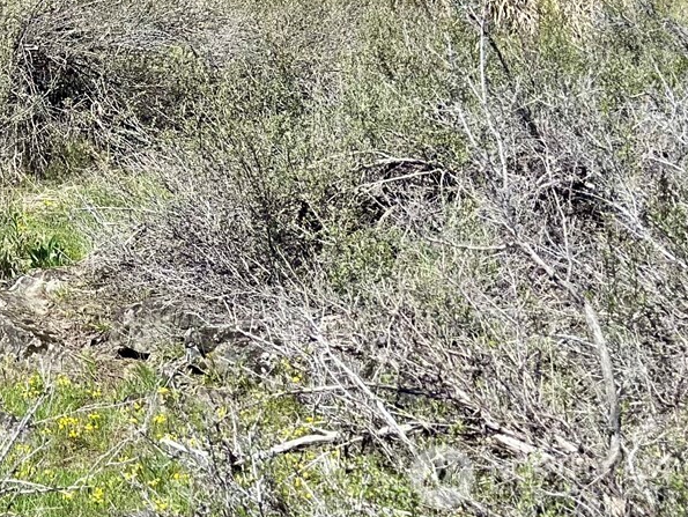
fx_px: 2565
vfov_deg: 11.2
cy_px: -171
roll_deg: -3.1
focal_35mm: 129
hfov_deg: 14.6
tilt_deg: -5.0
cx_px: -214
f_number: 1.78
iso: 80
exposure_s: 1/3367
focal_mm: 6.86
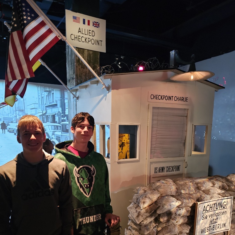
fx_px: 215
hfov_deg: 57.3
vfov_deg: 55.9
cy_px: 159
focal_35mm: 28
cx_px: 114
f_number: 1.7
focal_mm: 6.3
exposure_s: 1/15
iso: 1600
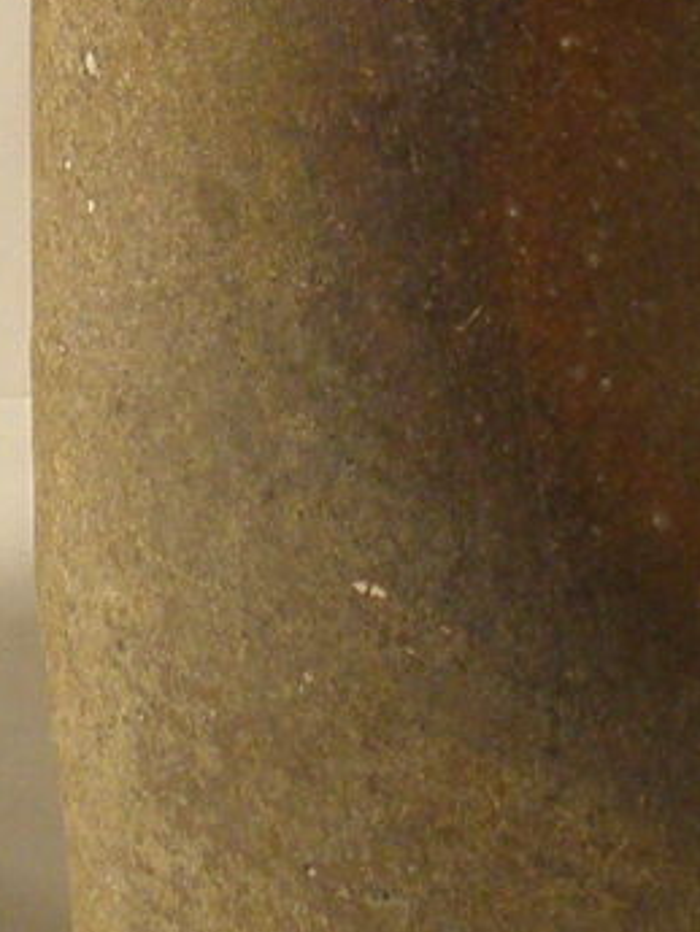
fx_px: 9404
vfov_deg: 5.4
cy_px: -1532
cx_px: 814
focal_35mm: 349
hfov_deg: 4.3
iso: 100
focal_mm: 8.6
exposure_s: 1/50
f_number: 3.9
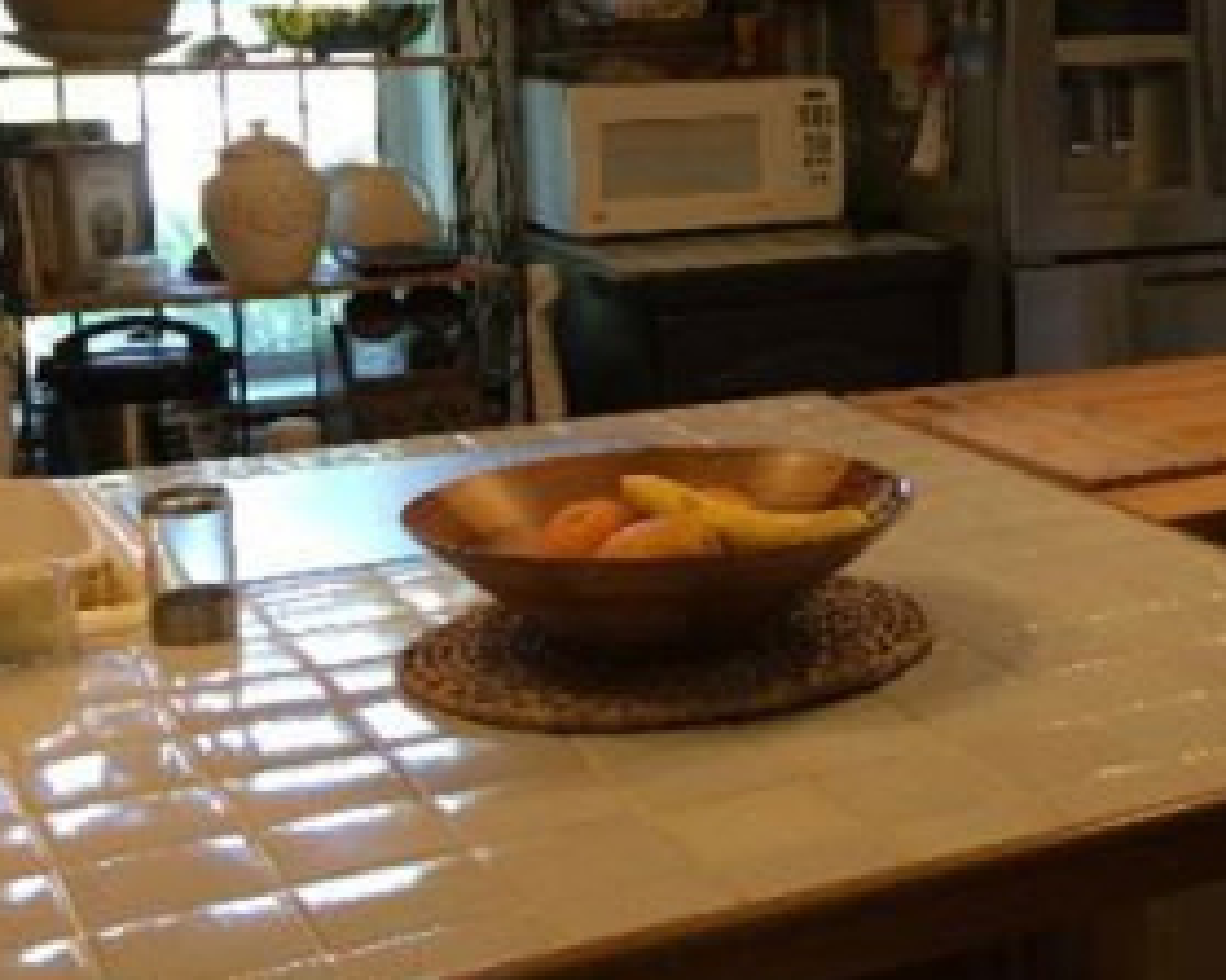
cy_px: 299
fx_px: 2358
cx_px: 1318
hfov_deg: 27.0
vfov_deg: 23.3
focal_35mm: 65
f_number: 2.2
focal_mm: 4.15
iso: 32
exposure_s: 1/15
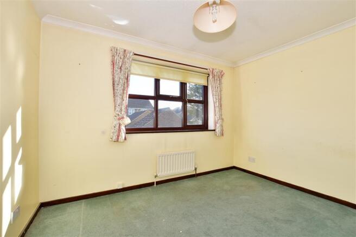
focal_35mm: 15
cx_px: 178
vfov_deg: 77.3
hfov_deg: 100.4
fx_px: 148
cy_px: 118
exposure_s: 1/30
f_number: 8
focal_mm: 10
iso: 400
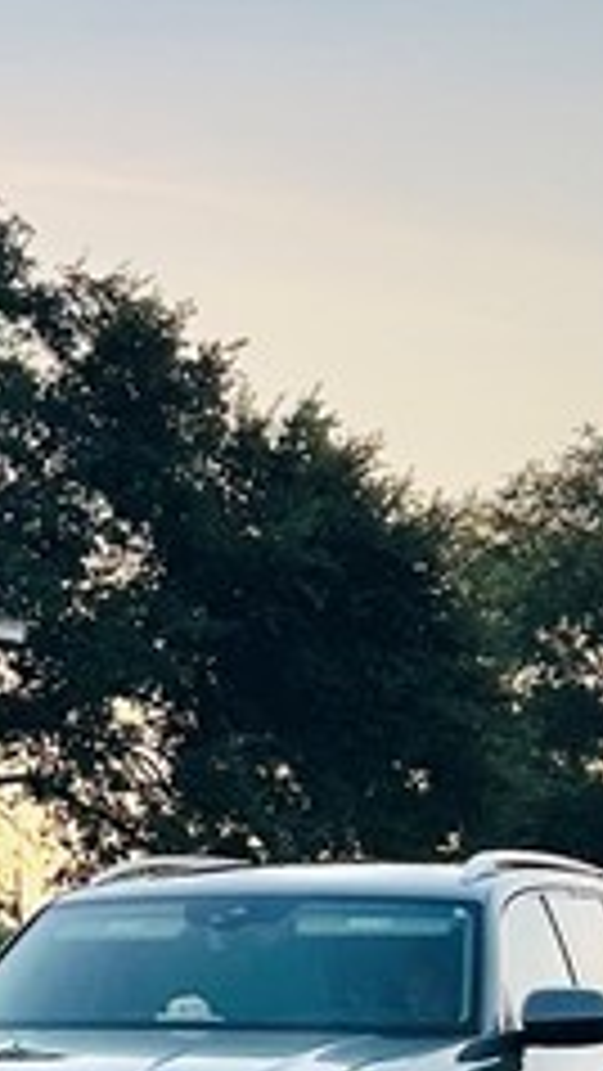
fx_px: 3465
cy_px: 760
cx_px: -410
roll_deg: +0.9
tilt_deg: +4.2
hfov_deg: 9.5
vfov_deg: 17.5
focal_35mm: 122
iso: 64
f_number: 1.5
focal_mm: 5.7
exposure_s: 1/81
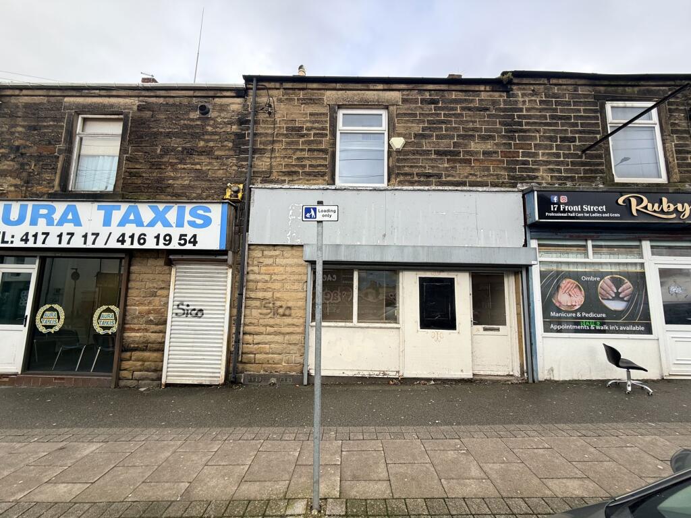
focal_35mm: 14
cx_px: 346
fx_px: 279
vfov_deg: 85.7
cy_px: 259
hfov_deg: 102.1
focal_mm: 2.22
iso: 50
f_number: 2.2
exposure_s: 1/277
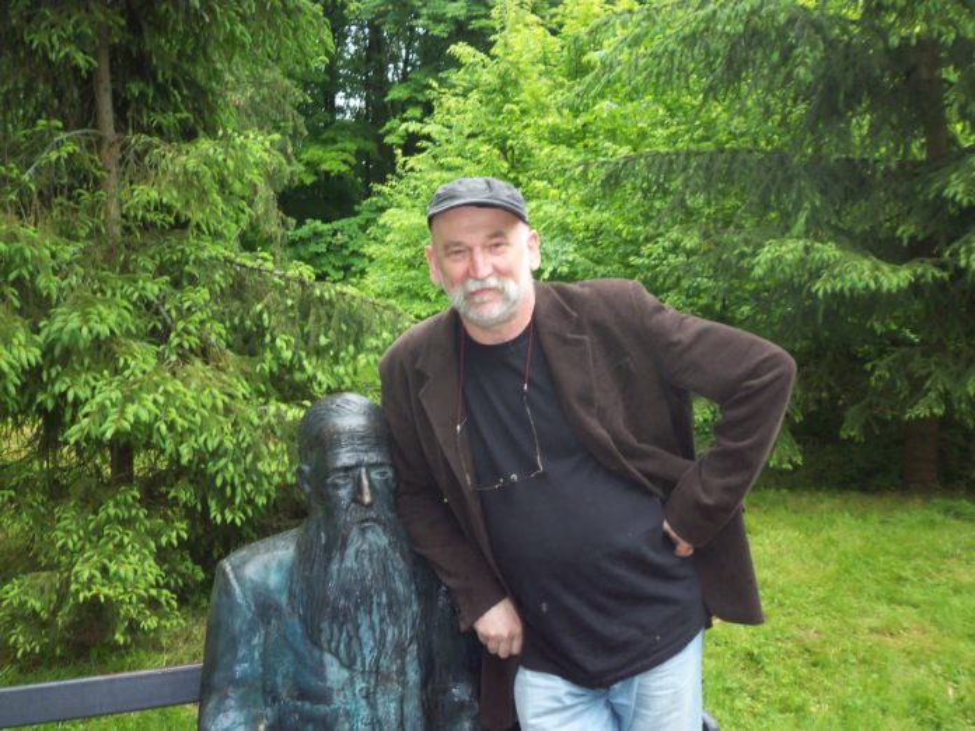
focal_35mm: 34
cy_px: 366
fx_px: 958
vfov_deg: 41.8
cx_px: 488
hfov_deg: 54.0
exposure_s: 1/30
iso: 160
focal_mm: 5.7
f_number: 2.9
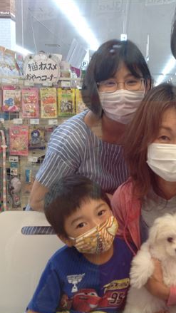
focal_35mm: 52
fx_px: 431
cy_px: 158
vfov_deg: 39.9
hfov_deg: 22.5
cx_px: 156
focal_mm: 4.28
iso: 50
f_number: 2.4
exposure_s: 1/24
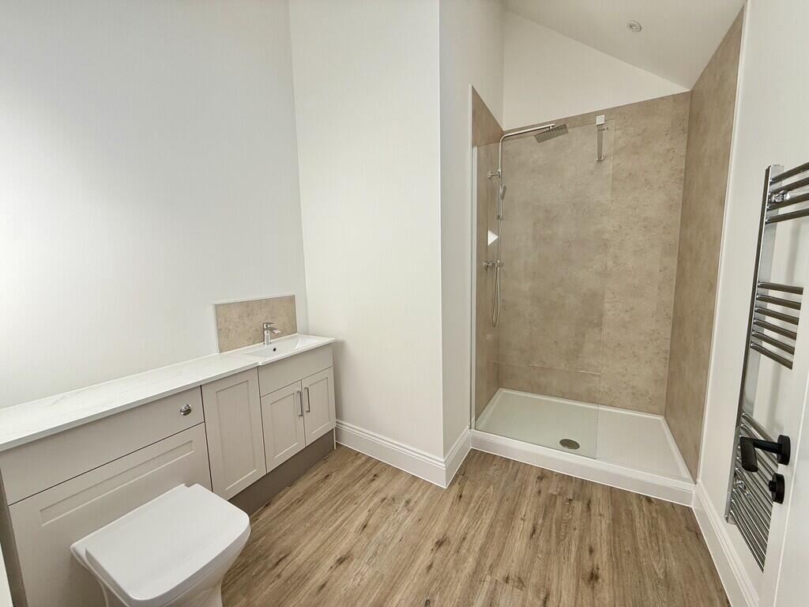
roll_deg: +1.1
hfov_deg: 102.1
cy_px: 304
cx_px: 404
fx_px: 327
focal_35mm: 14
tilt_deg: -6.7
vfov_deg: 85.7
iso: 50
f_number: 2.2
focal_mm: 2.22
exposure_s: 1/209
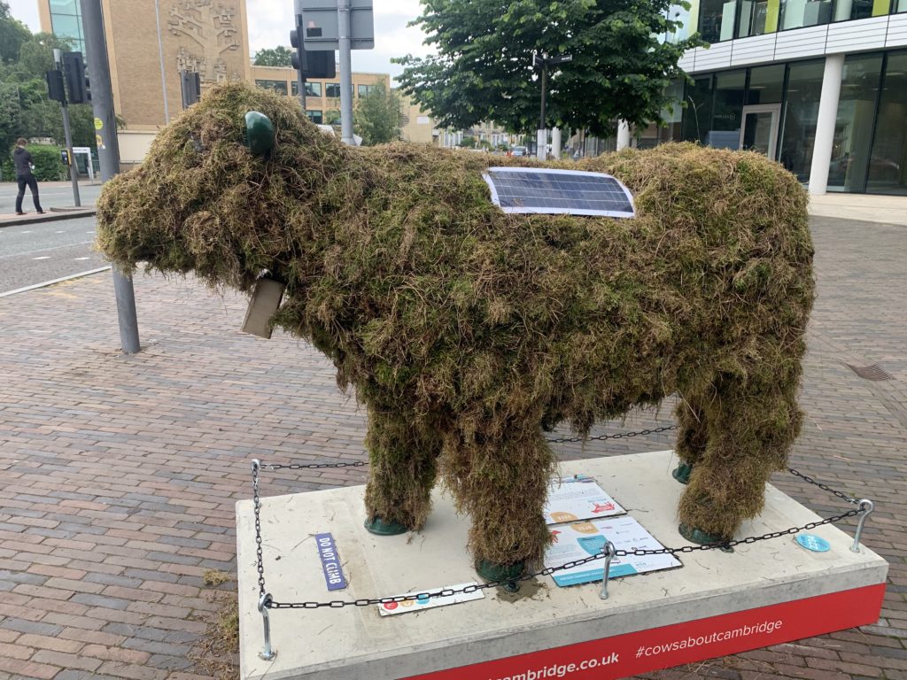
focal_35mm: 26
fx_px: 681
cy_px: 340
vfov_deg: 53.1
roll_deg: -0.2
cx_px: 454
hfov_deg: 67.3
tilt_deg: -14.6
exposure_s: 1/252
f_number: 1.8
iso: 25
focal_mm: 4.25
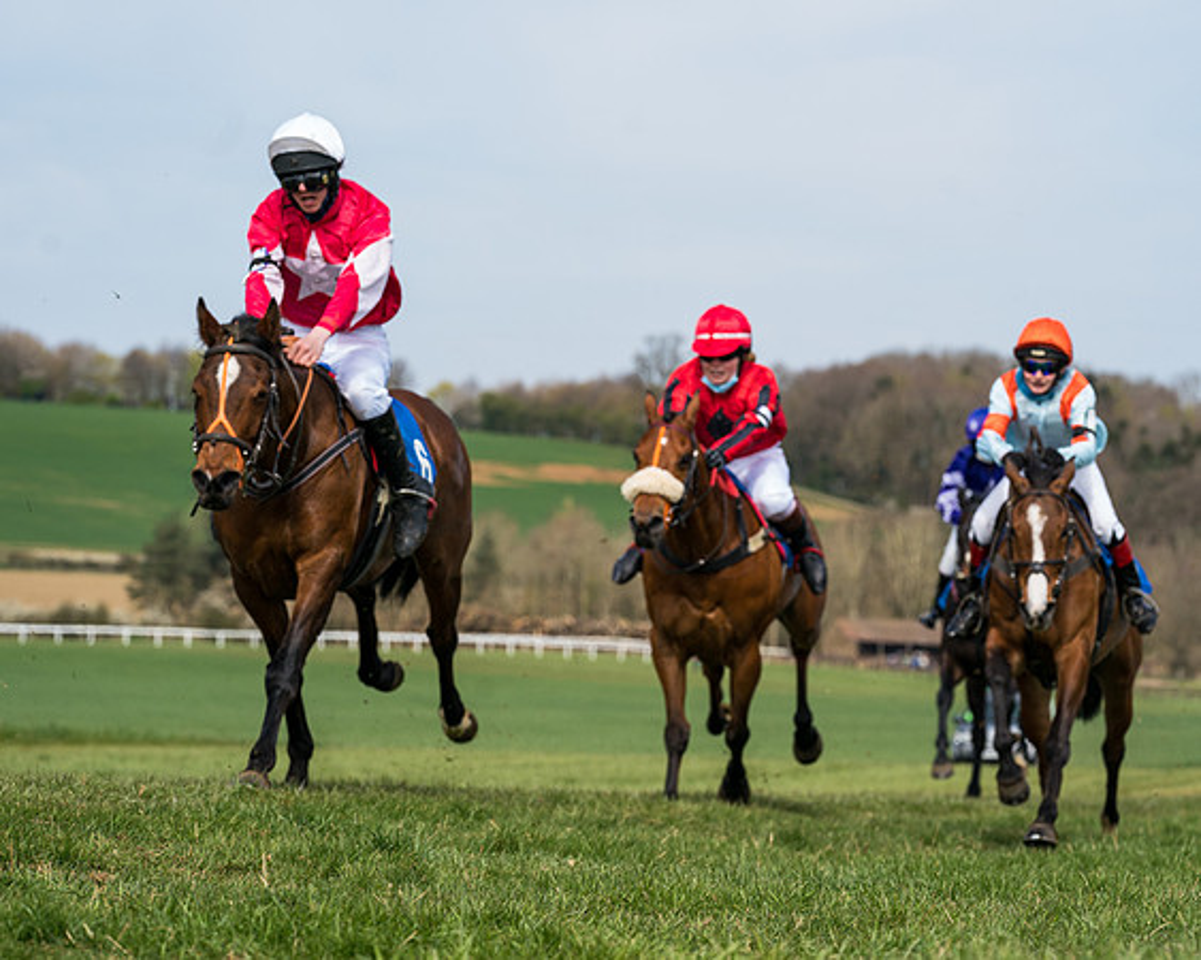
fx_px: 5402
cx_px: 702
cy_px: 480
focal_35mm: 152
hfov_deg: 12.7
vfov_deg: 10.2
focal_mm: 135
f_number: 6.3
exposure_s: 1/1000
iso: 400
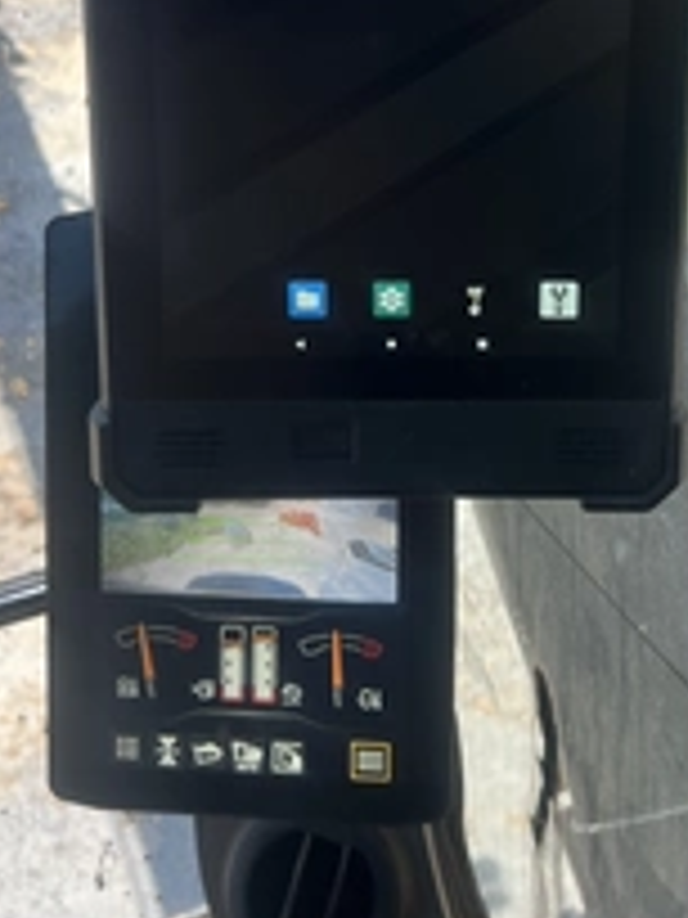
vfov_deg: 36.3
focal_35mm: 51
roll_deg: +2.3
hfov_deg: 28.5
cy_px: 194
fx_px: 1352
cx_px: 423
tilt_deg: -20.4
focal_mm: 5.7
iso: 50
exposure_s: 1/434
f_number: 1.5
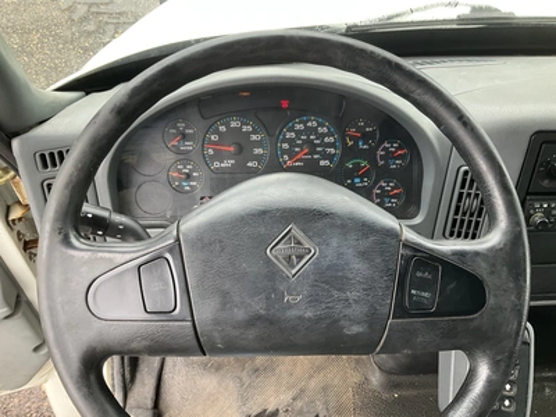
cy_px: 208
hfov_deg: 61.7
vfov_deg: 48.2
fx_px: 466
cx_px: 278
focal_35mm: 29
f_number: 1.8
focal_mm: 3
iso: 64
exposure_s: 1/122
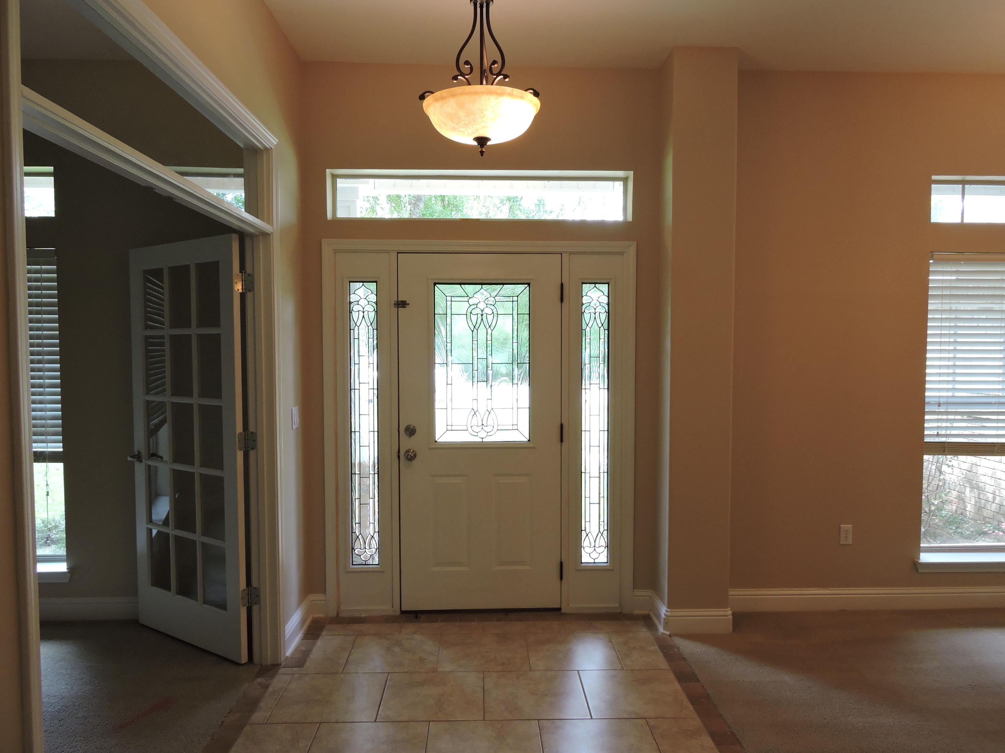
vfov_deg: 56.8
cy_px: 376
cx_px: 502
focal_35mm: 24
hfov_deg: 71.6
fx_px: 697
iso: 200
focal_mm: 4.3
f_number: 3.3
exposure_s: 1/30
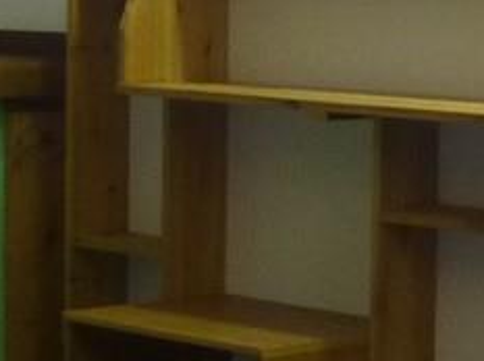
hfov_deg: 11.4
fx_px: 2401
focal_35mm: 172
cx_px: -42
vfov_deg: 8.5
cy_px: -21
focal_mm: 4.5
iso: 250
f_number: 3.1
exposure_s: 1/60
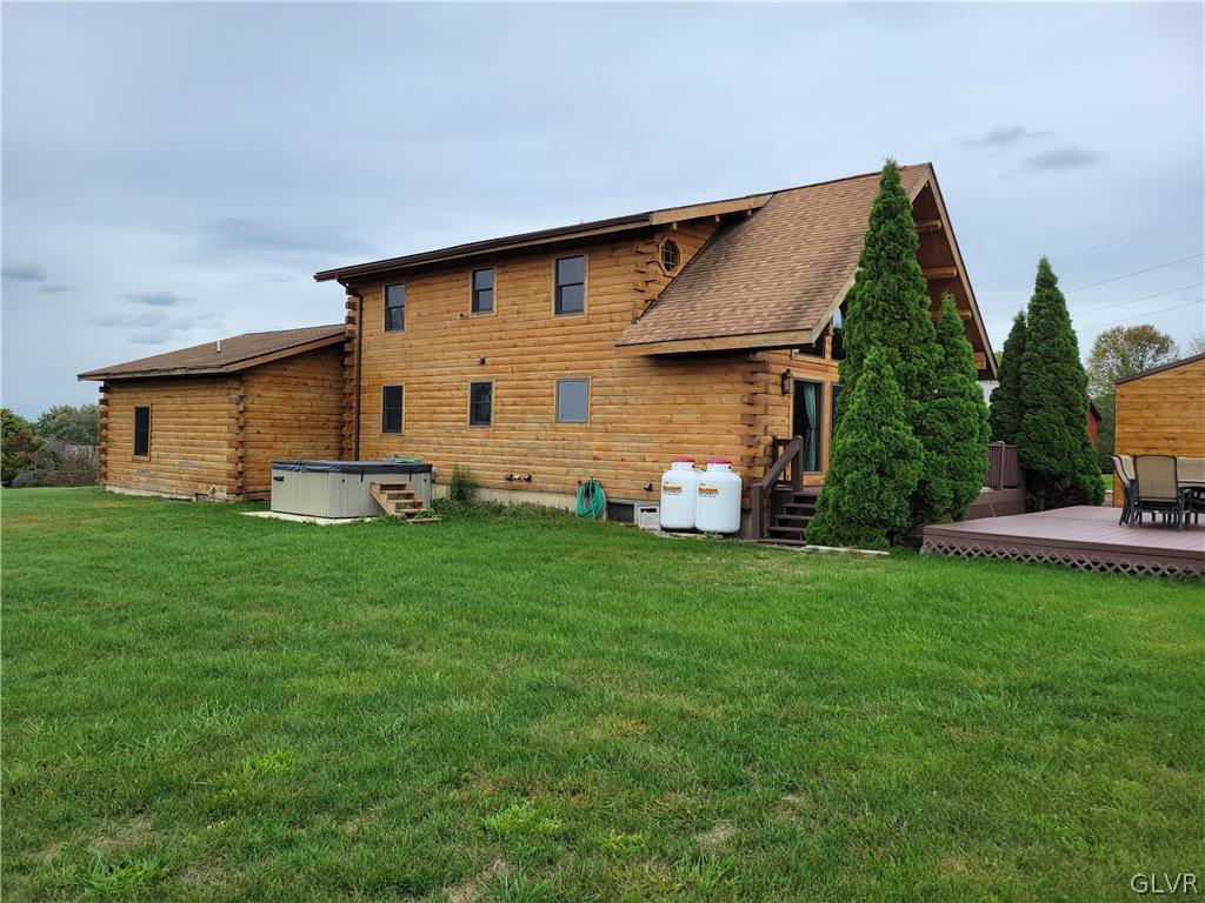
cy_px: 452
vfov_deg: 53.1
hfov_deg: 67.3
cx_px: 602
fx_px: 905
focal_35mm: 26
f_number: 1.8
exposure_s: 1/588
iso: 40
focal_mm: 5.4
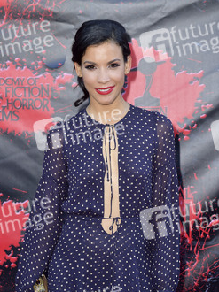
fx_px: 591
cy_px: 174
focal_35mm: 70
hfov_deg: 21.0
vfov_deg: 27.7
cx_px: 105
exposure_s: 1/250
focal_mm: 60
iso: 250
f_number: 6.3
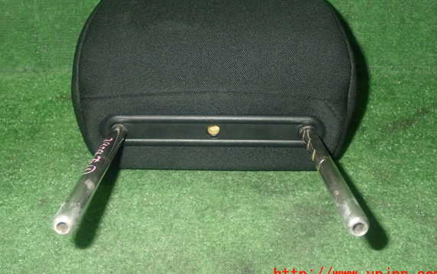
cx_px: 217
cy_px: 113
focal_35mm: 40
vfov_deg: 31.9
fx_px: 477
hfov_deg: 49.3
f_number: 7.1
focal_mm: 6.37
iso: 800
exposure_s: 1/40
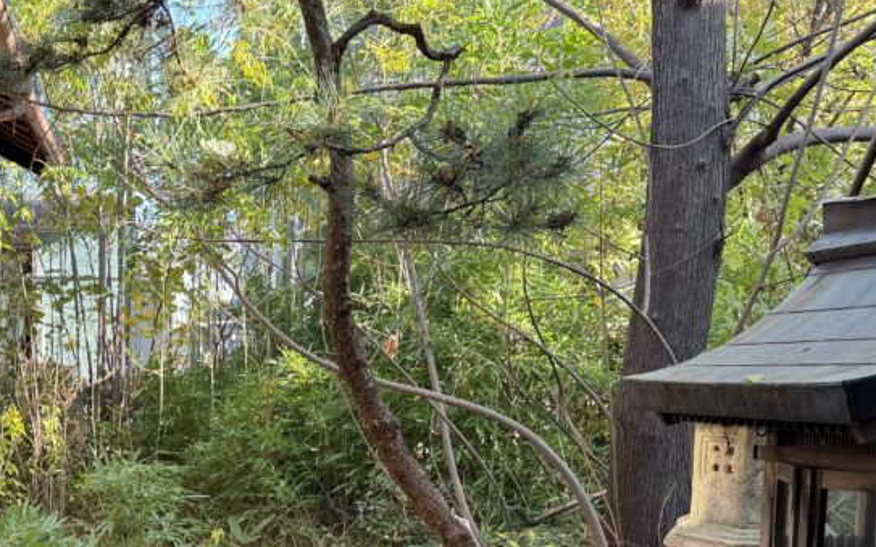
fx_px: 1146
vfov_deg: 25.5
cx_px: 145
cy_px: 549
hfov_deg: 39.8
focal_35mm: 48
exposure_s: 1/160
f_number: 1.78
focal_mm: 6.76
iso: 64
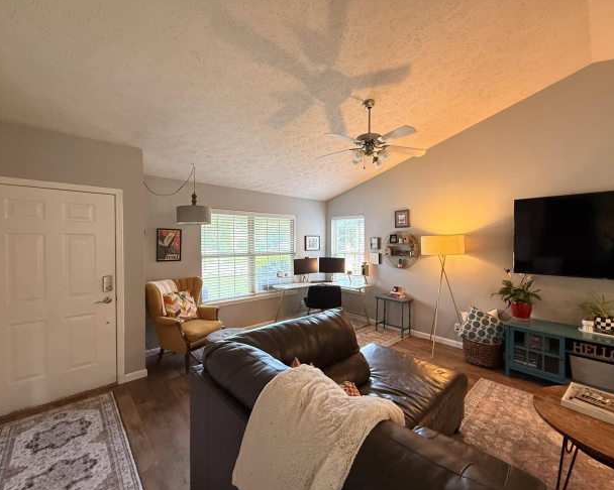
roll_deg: +0.2
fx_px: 272
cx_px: 331
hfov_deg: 96.6
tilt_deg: -0.1
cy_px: 246
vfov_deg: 84.0
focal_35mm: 15
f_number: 2.2
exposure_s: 1/60
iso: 400
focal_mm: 2.22
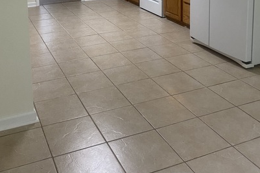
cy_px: -17
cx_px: 113
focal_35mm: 45
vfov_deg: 27.3
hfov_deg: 43.5
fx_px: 325
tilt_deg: -7.6
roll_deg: +2.8
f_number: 1.8
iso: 250
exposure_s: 1/60
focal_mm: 4.25
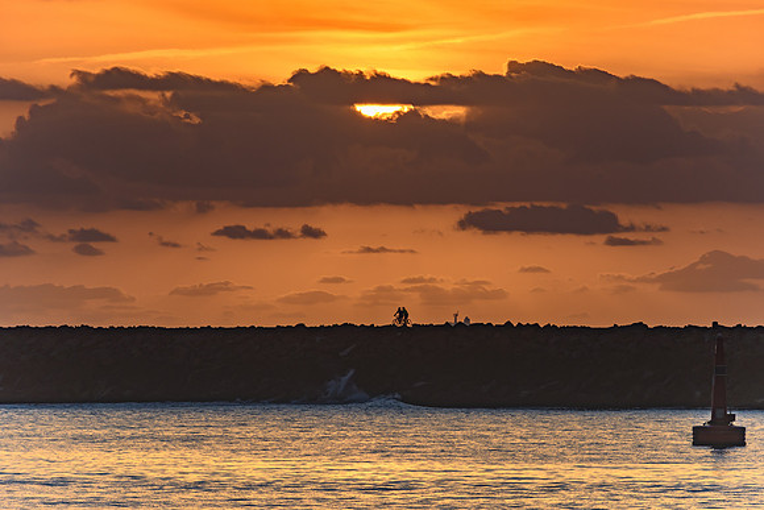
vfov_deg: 3.8
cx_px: 382
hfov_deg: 5.7
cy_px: 255
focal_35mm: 363
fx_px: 7703
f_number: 5.3
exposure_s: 1/1600
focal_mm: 240
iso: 125
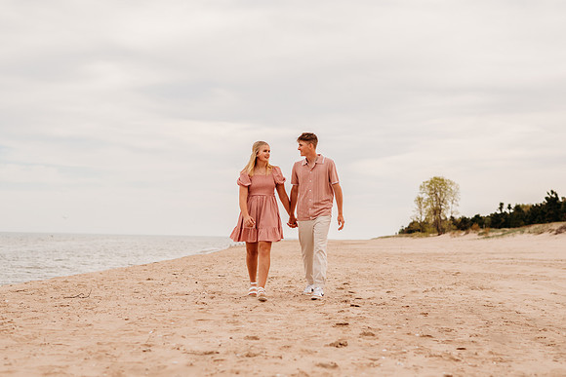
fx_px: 974
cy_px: 199
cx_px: 265
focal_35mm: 62
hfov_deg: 32.4
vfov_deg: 21.9
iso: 200
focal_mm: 58
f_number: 2.8
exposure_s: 1/1600
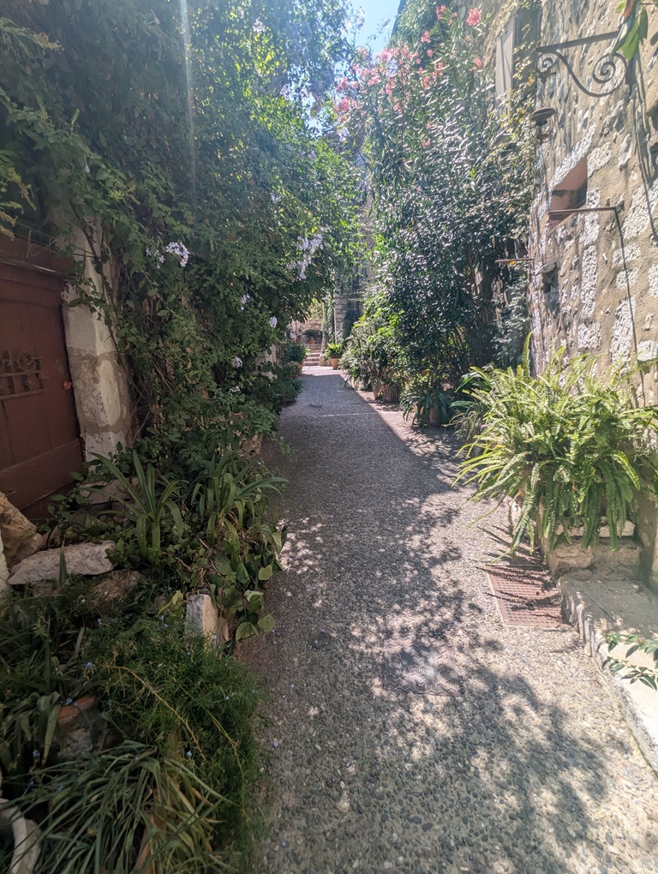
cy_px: 437
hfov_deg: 78.2
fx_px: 405
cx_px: 329
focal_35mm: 16
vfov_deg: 94.4
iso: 45
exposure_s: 1/646
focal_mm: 2.35
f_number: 2.2
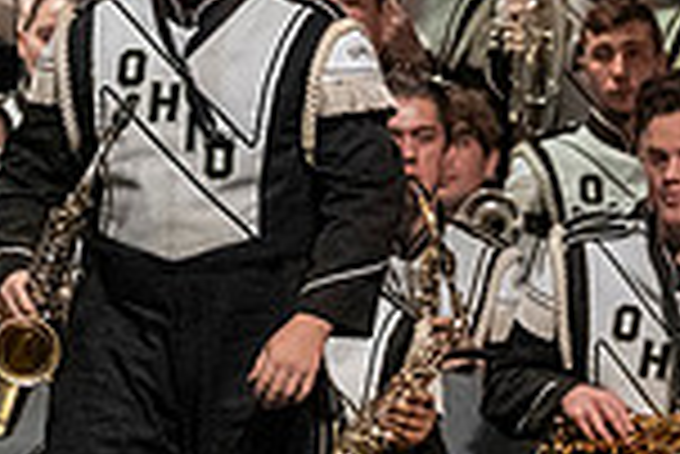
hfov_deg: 2.5
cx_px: -477
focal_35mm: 806
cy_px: 117
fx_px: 15239
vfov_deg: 1.7
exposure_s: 1/500
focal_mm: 140
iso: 4000
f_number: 4
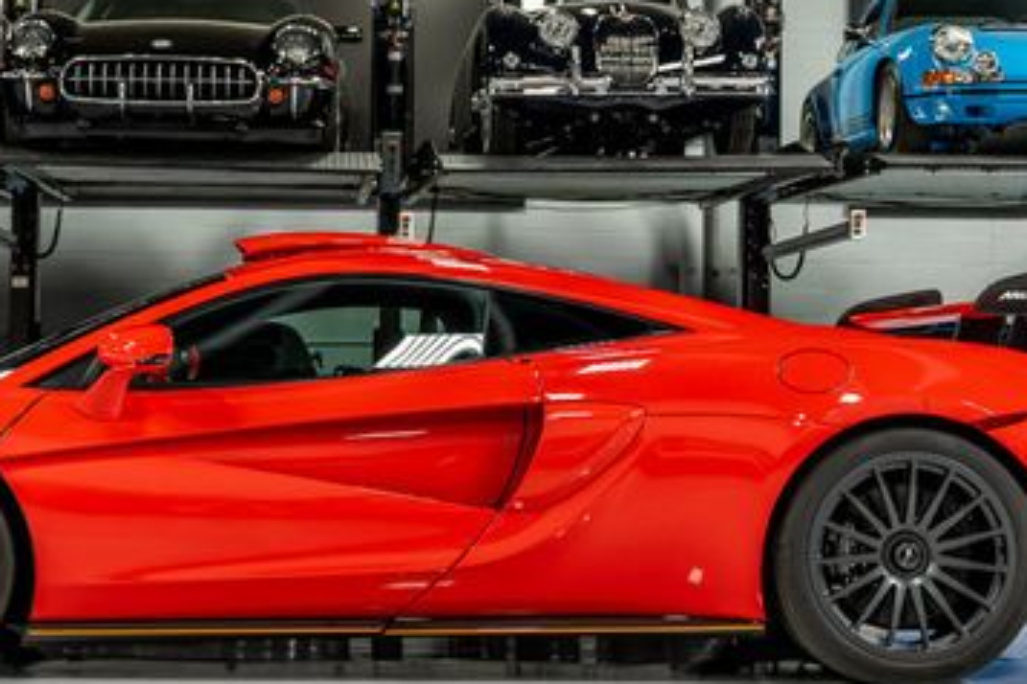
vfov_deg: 16.5
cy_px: 306
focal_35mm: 83
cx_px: 316
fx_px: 2368
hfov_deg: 24.3
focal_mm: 46
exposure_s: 1/60
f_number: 5
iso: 800
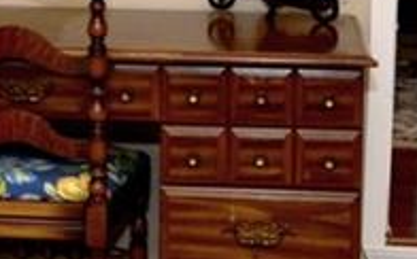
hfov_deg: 21.7
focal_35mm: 96
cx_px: 217
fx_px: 1090
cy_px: -55
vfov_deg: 13.2
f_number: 5
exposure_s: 1/60
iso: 200
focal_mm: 12
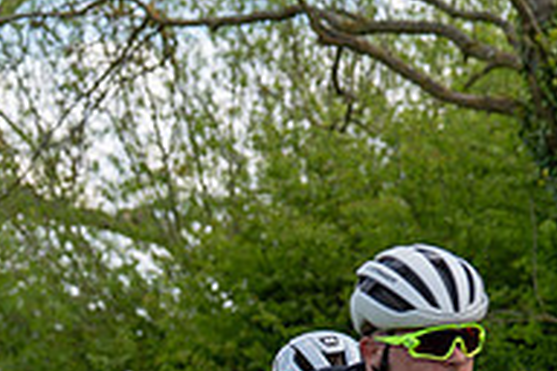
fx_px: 3264
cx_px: -84
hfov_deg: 9.6
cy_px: 439
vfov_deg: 6.5
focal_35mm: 211
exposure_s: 1/1000
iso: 200
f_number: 3.5
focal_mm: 70
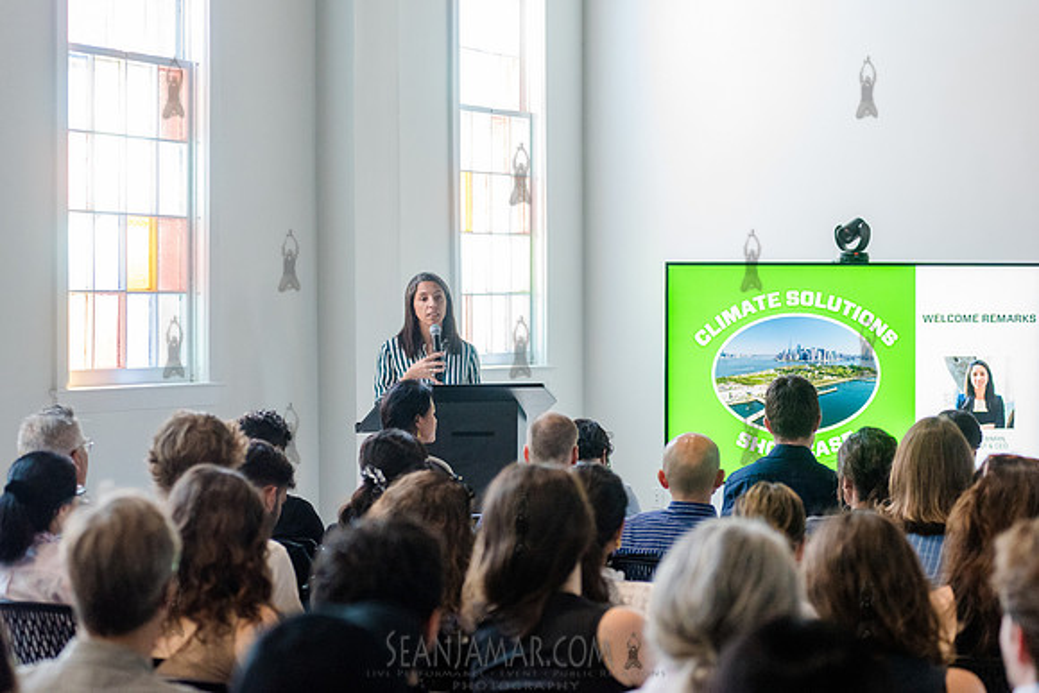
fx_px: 2681
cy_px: 346
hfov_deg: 21.9
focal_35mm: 93
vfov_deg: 14.7
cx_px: 520
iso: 5000
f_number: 4
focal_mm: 92
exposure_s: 1/400
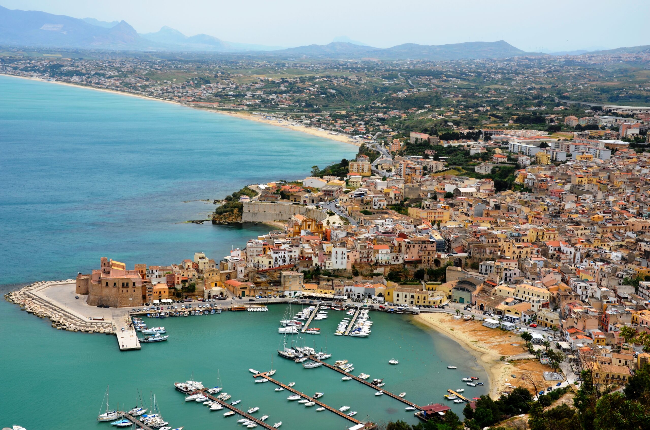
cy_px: 215
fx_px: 865
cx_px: 325
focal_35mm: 48
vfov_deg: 28.0
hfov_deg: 41.2
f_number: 9
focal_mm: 32
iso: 100
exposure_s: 1/320
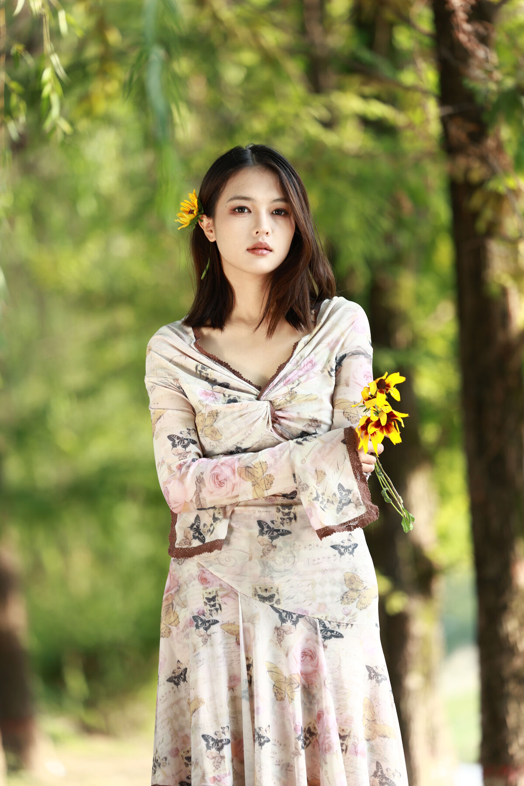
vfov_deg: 13.5
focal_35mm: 152
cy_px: 393
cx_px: 262
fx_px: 3318
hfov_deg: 9.0
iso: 200
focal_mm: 153
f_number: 2.8
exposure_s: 1/125
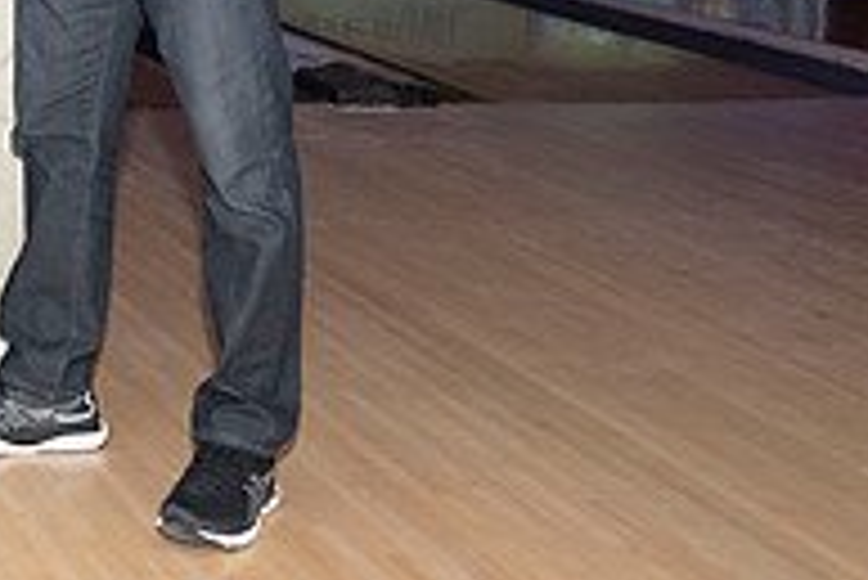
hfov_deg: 19.5
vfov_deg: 13.7
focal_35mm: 96
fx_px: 2316
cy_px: -200
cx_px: -274
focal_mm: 32
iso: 1600
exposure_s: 1/100
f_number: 5.6
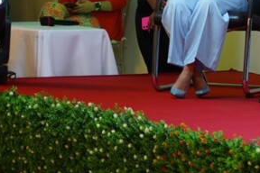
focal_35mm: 208
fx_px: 1502
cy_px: -85
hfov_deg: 9.5
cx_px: 452
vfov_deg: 6.5
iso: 800
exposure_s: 1/250
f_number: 1.8
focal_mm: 50
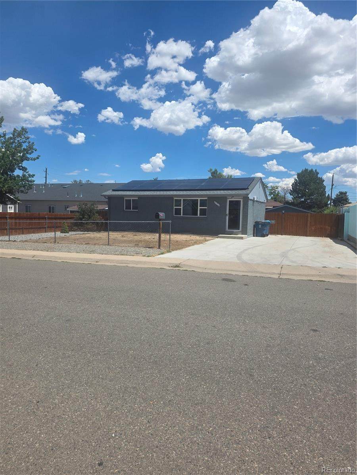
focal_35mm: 23
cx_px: 178
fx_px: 316
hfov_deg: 58.9
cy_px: 238
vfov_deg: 73.9
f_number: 1.7
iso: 80
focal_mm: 6.25
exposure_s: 1/7061
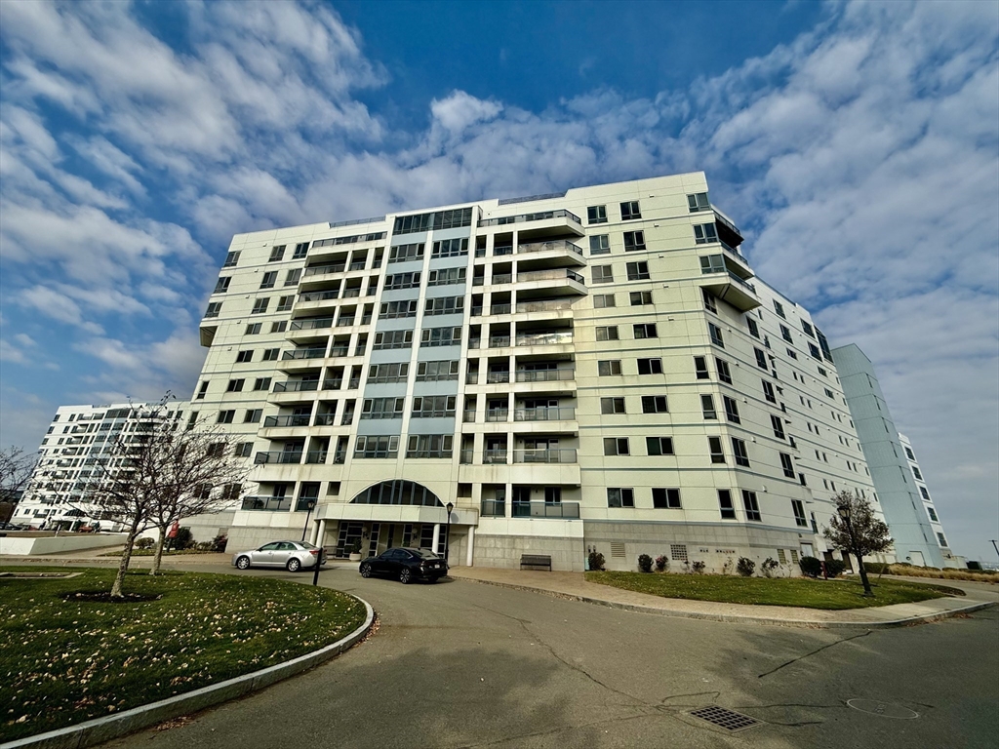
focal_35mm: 14
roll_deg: -2.2
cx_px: 500
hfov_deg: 102.1
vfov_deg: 85.7
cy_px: 374
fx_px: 404
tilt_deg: +23.4
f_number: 2.2
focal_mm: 2.22
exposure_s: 1/6173
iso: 50
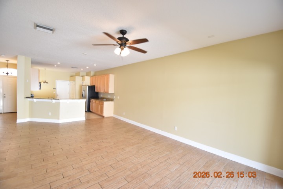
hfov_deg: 100.4
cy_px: 94
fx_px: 118
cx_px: 142
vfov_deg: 77.3
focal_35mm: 15
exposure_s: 1/90
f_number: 3.5
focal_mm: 10
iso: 800
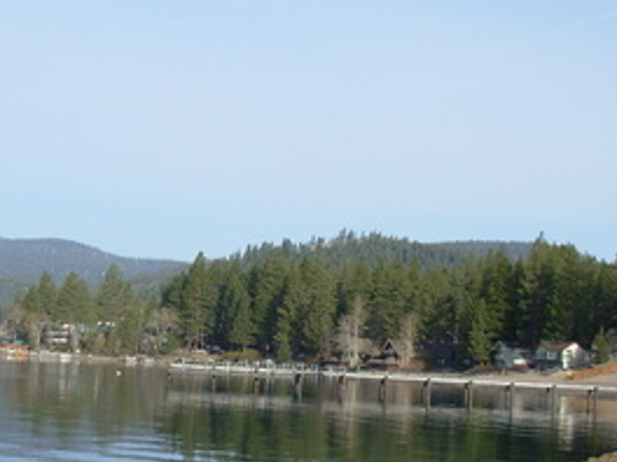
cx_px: 208
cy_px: 351
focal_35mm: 72
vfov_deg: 20.3
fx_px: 1283
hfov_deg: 26.9
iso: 50
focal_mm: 6.3
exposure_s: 1/837
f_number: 2.9
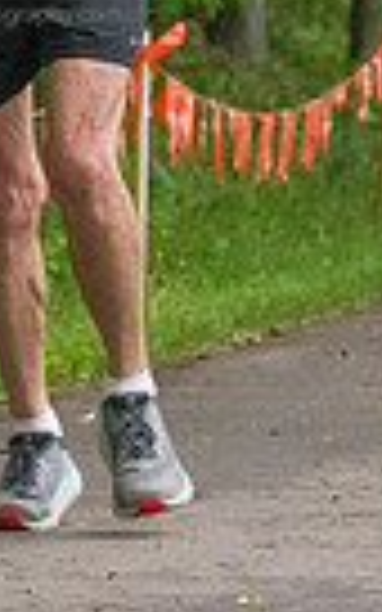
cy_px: -99
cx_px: 16
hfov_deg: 2.6
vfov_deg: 4.1
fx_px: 8445
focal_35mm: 507
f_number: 5.6
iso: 6400
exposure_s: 1/1250
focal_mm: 100
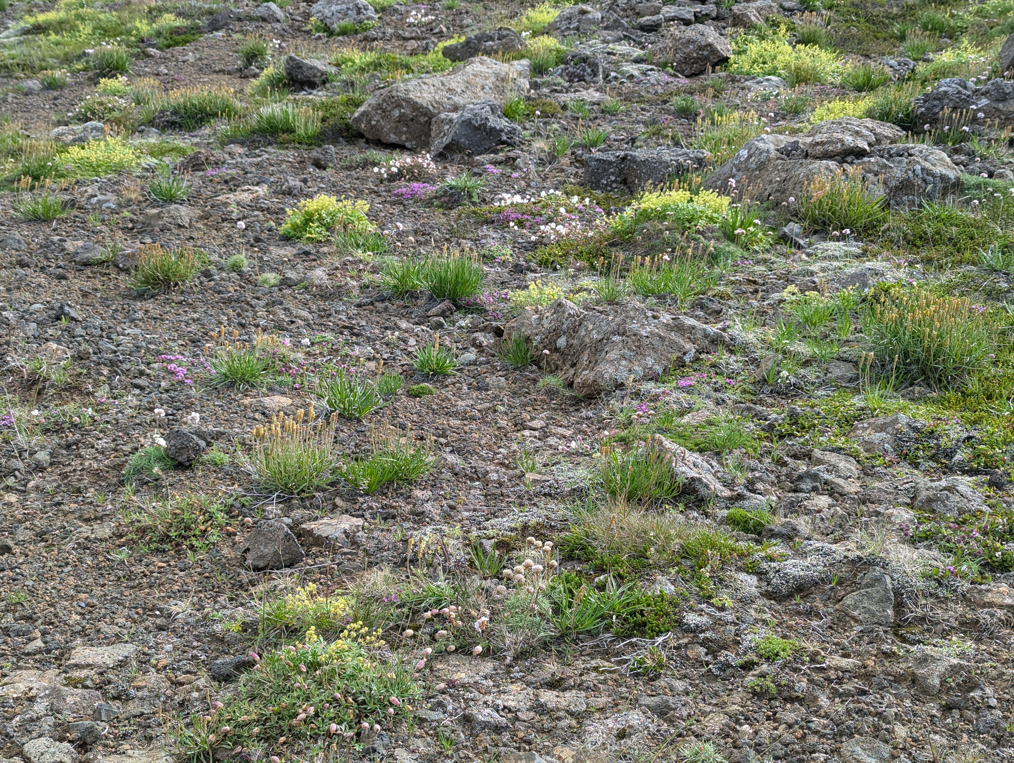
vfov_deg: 30.3
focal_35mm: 48
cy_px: 382
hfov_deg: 39.6
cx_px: 507
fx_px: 1408
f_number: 1.85
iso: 43
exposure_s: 1/510
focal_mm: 6.81
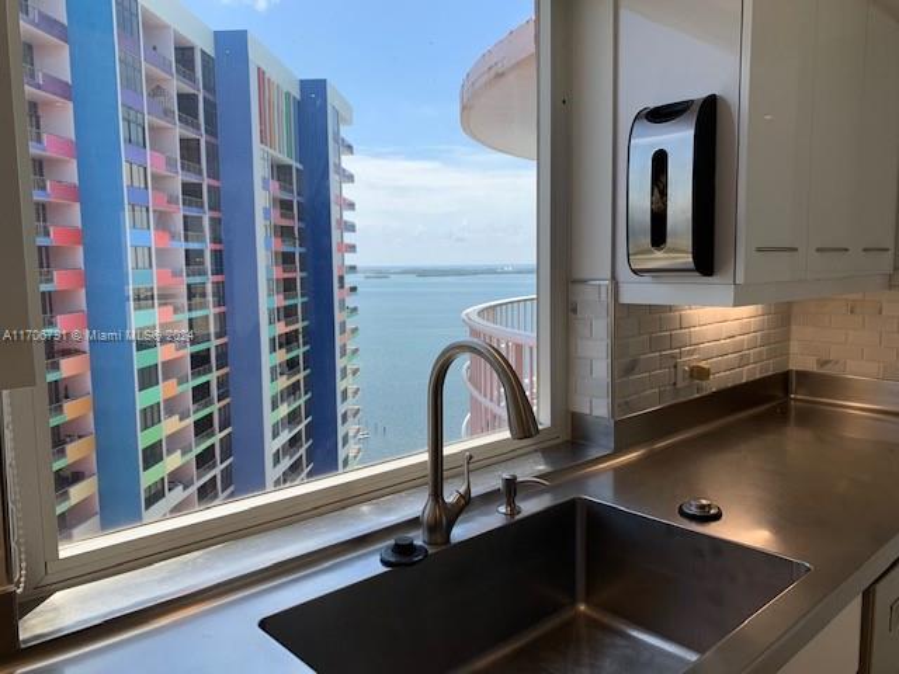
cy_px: 337
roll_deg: +0.0
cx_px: 450
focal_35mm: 26
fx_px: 675
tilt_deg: -5.1
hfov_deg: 67.3
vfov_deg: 53.1
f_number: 1.8
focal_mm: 4.25
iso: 25
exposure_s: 1/442
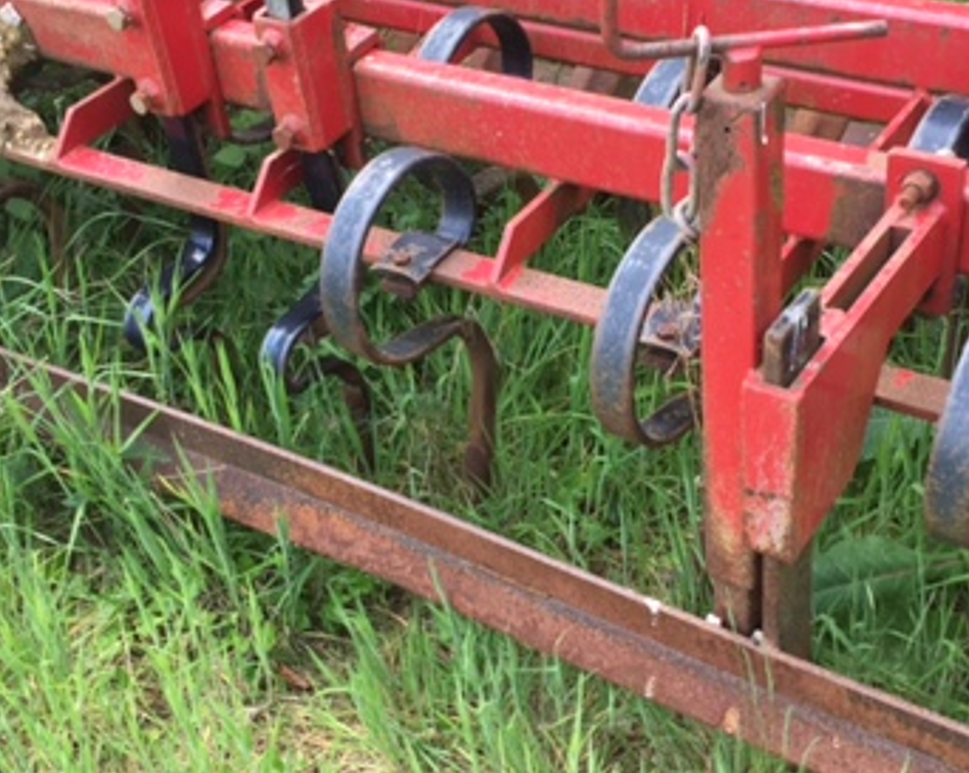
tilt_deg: -38.5
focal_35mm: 53
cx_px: 518
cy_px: 450
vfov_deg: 28.5
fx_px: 1519
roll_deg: +1.7
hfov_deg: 35.4
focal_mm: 4.15
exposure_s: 1/141
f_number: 2.2
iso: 32
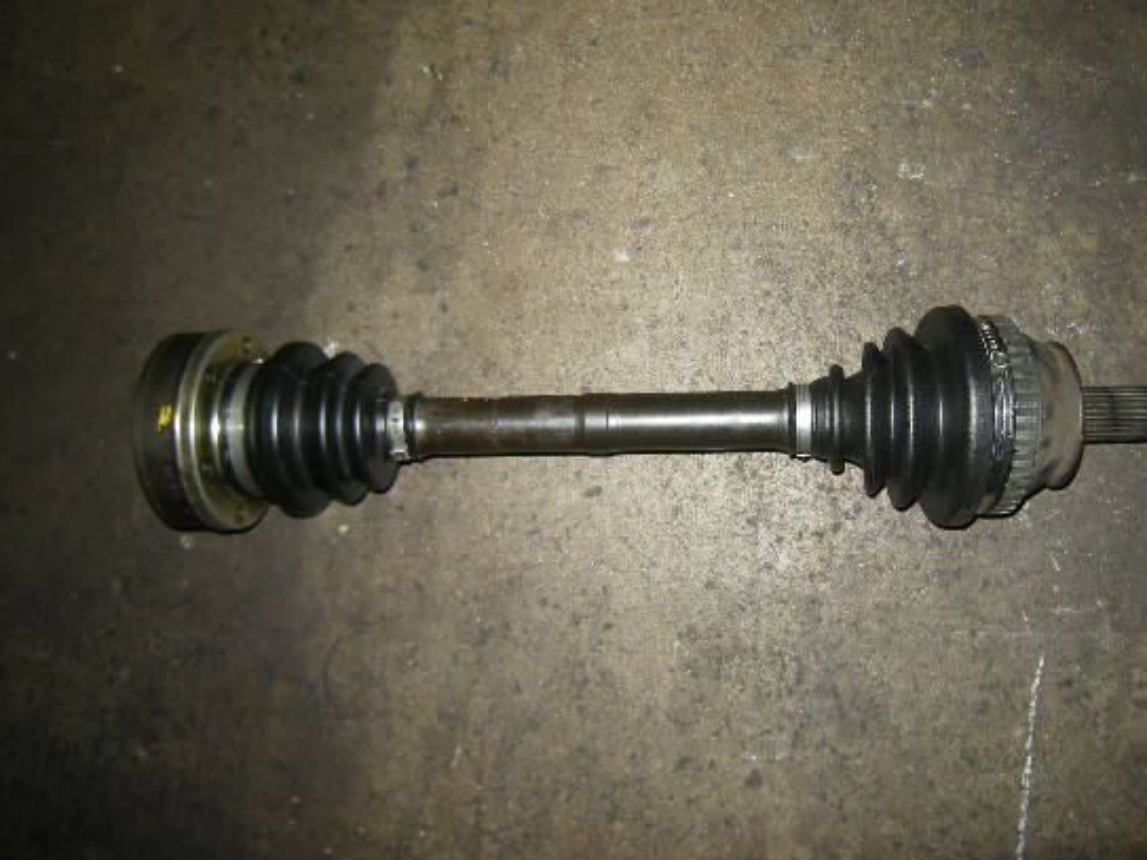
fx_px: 1093
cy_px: 385
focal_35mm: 33
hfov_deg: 55.1
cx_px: 657
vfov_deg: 42.9
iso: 67
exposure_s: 1/60
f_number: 2.8
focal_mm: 4.7
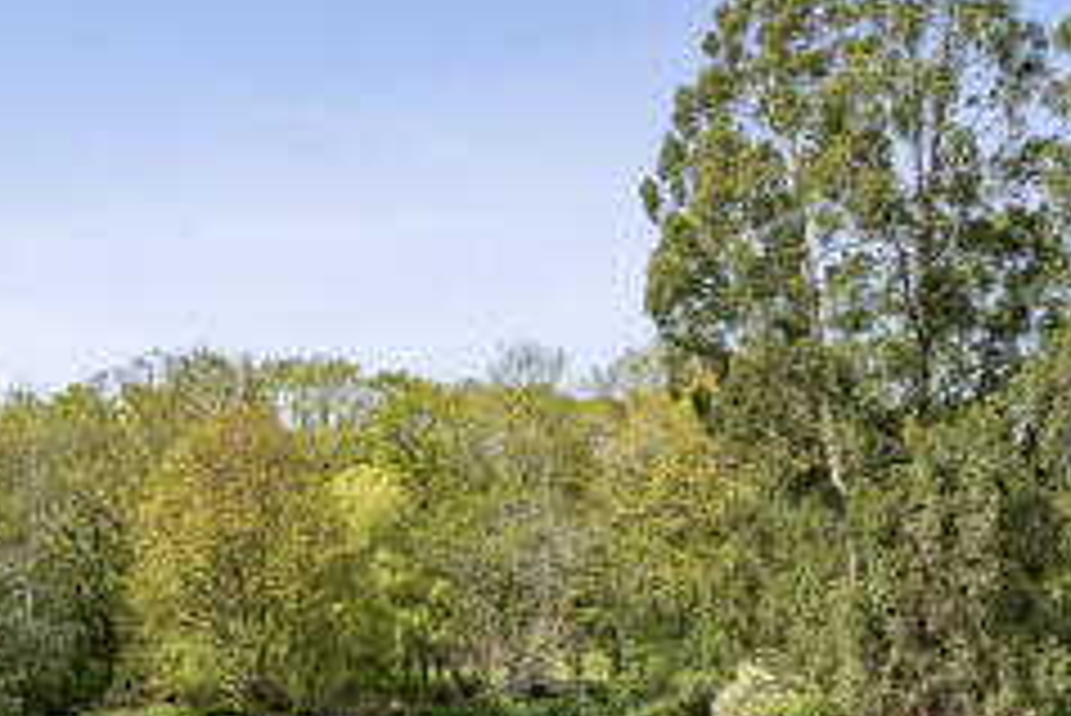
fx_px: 1965
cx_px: 495
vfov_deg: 20.6
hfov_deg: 30.5
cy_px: 484
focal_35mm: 66
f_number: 6.3
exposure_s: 1/1250
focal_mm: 22
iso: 400
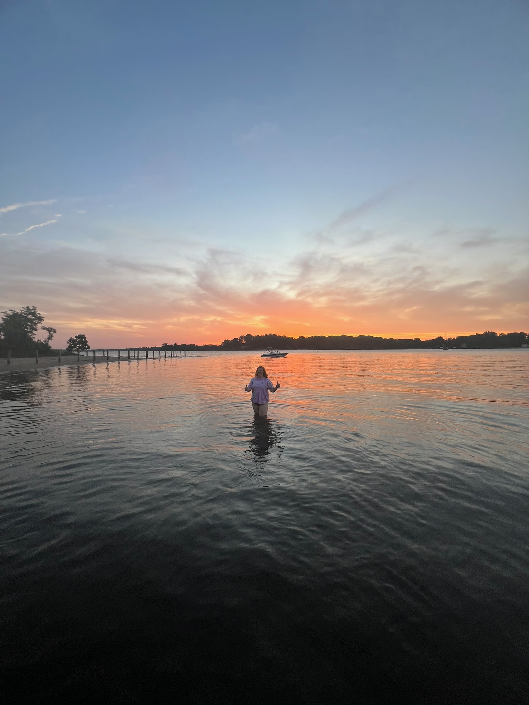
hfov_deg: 89.9
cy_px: 352
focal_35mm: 13
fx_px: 265
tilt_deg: +1.4
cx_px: 264
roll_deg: +0.2
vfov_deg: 106.2
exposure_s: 1/99
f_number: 1.8
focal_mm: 1.57
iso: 32
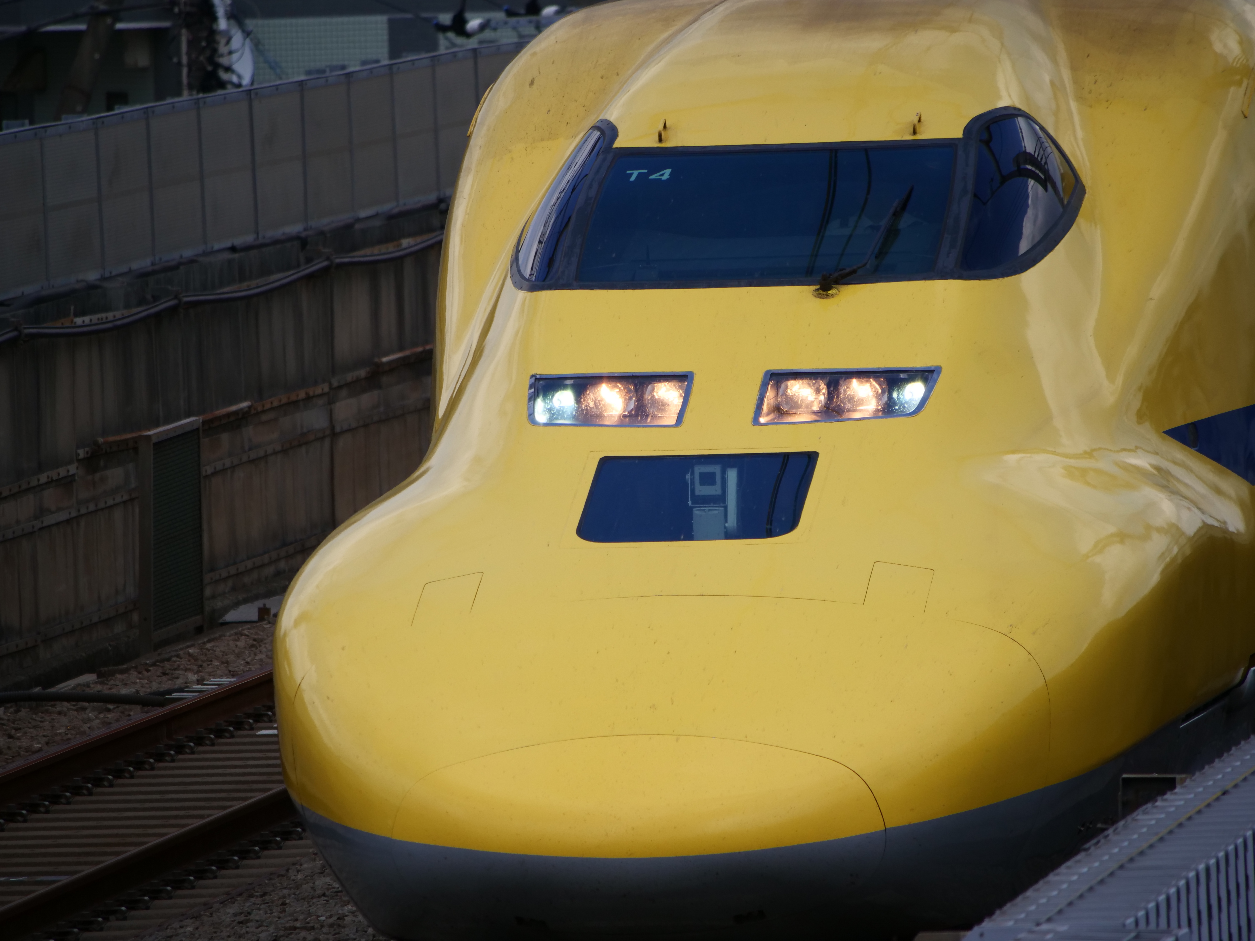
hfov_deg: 3.8
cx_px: 628
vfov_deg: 2.9
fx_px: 18708
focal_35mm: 516
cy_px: 470
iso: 400
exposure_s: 1/2500
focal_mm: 258
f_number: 5.6
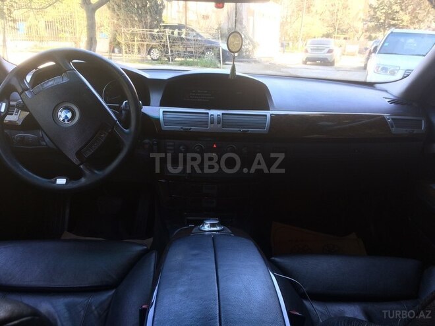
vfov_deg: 48.2
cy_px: 163
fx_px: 364
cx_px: 218
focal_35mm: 29
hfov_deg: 61.7
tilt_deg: -18.1
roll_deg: -1.9
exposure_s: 1/50
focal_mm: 4.15
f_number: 2.2
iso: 40
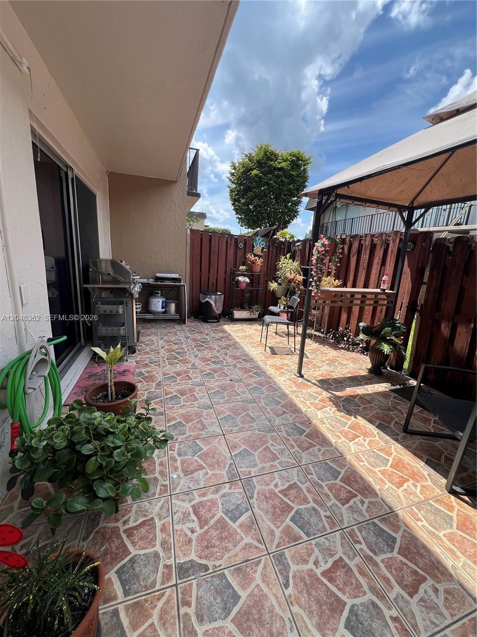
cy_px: 318
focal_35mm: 13
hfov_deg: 89.9
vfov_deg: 106.2
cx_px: 238
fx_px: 239
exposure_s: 1/903
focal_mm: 1.57
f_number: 1.8
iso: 32
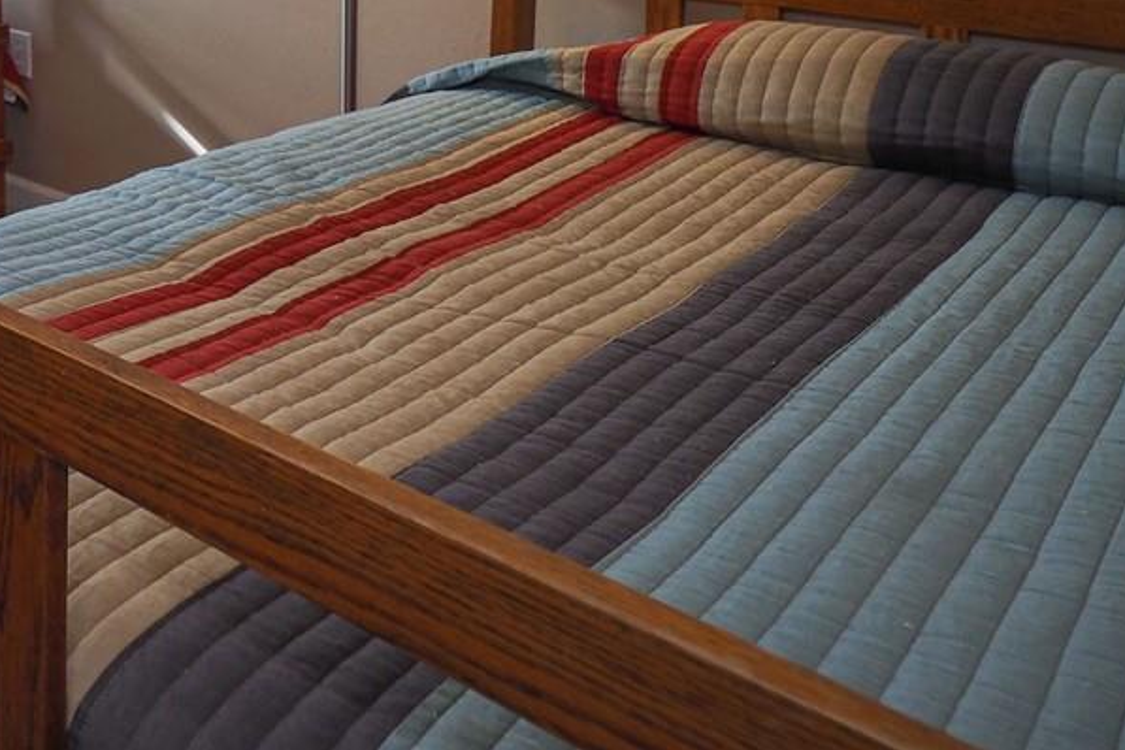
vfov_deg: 28.7
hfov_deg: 35.7
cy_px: -198
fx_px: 1219
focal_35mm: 39
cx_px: -298
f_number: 3.2
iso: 200
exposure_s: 1/80
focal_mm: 7
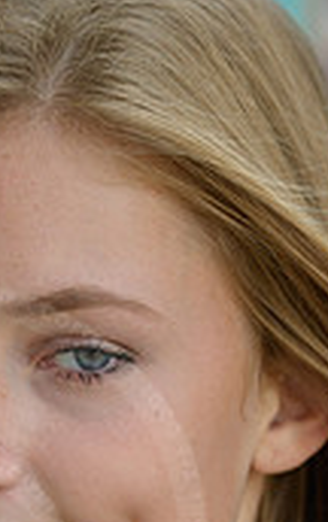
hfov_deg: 5.8
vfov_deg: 9.1
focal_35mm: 226
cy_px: 643
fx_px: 3222
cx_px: -2
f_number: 3.2
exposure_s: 1/320
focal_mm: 85
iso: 160
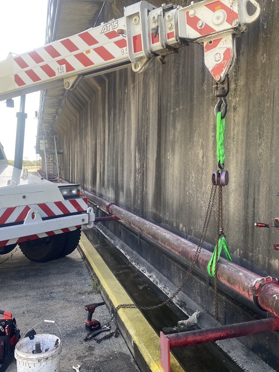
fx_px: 376
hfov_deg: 40.7
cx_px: 152
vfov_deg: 52.6
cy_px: 186
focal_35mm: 35
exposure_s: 1/310
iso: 32
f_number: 1.8
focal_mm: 4.25
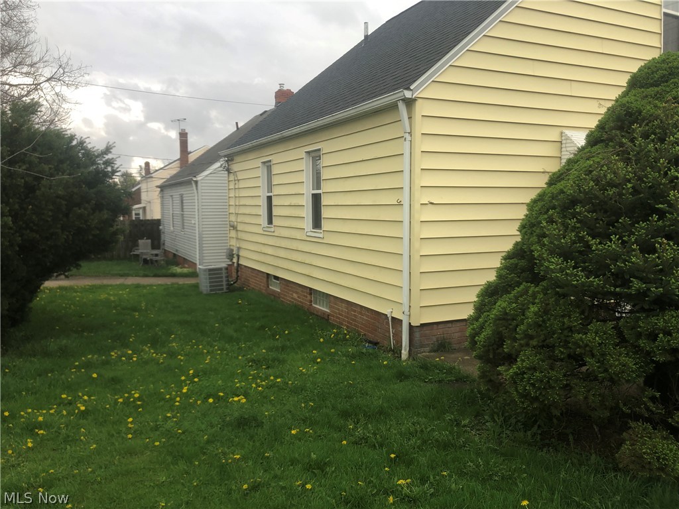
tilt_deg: -3.7
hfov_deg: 63.4
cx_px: 340
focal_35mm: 28
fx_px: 549
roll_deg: -0.8
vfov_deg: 49.7
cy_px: 254
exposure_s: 1/129
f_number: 1.8
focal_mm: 3.99
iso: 20
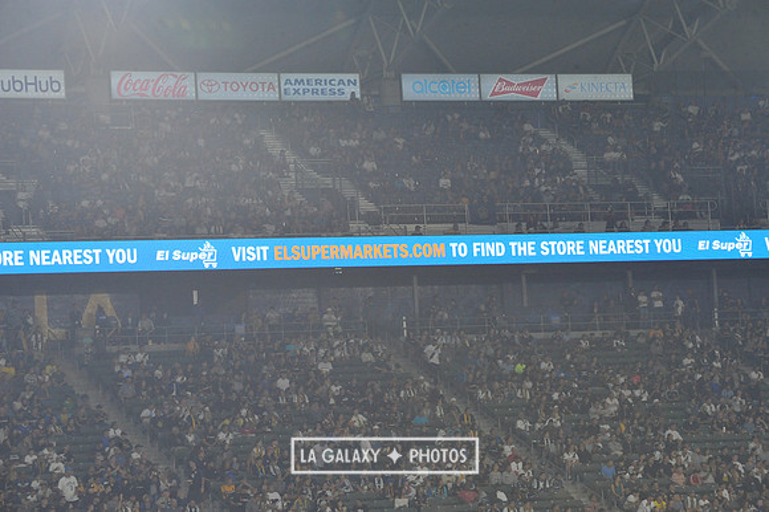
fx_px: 2989
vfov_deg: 9.8
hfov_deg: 14.7
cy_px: 256
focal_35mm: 140
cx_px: 384
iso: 3200
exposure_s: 1/320
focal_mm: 140
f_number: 9
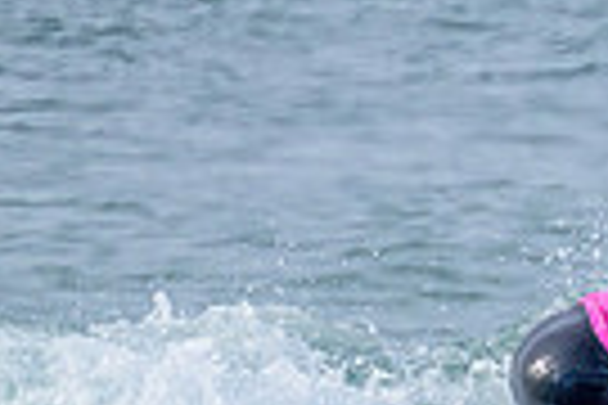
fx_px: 69982
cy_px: 489
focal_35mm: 4144
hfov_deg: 0.5
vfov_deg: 0.3
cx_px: 974
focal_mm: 800
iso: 800
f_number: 11
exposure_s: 1/800
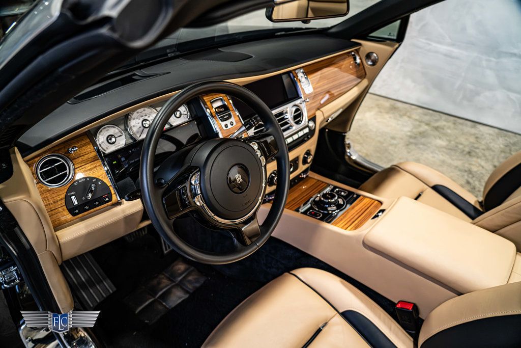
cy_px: 174
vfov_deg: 53.1
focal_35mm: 24
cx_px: 260
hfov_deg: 73.7
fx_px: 347
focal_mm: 24
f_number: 4
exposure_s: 1/80
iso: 1250
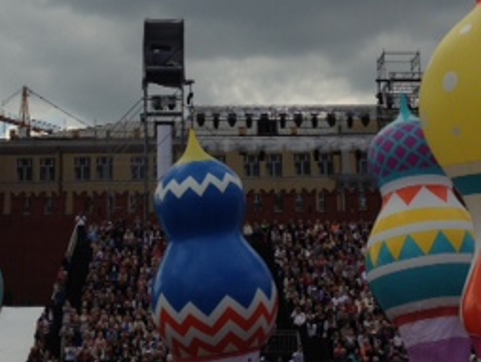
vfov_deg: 17.7
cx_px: 205
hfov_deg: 23.5
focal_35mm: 83
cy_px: 104
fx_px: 1154
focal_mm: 4.12
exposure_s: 1/2463
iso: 50
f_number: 2.4
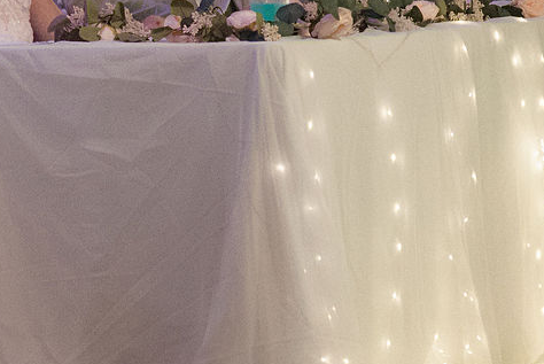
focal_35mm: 233
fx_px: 3524
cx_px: -81
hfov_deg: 8.7
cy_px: -43
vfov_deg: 5.9
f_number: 2.8
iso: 12800
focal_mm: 69
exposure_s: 1/125
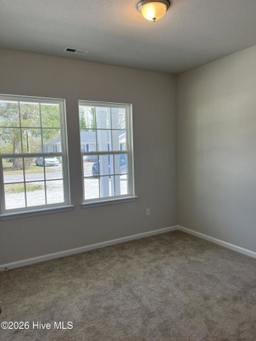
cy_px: 170
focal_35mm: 26
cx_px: 128
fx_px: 256
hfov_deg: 53.1
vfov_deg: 67.3
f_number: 1.6
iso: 50
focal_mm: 5.1
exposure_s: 1/161
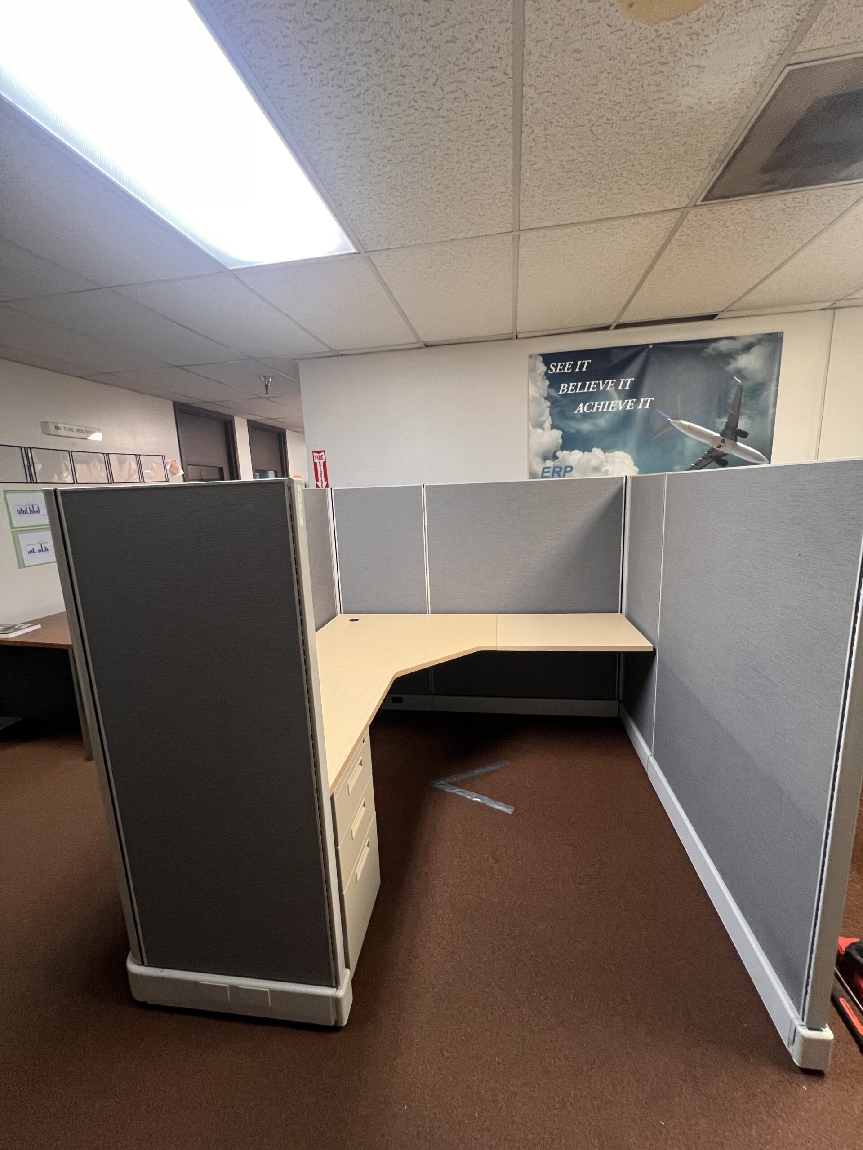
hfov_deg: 89.9
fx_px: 432
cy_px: 575
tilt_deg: -9.7
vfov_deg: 106.2
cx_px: 432
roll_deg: +1.2
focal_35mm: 13
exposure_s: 1/60
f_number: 1.8
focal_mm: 1.57
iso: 320
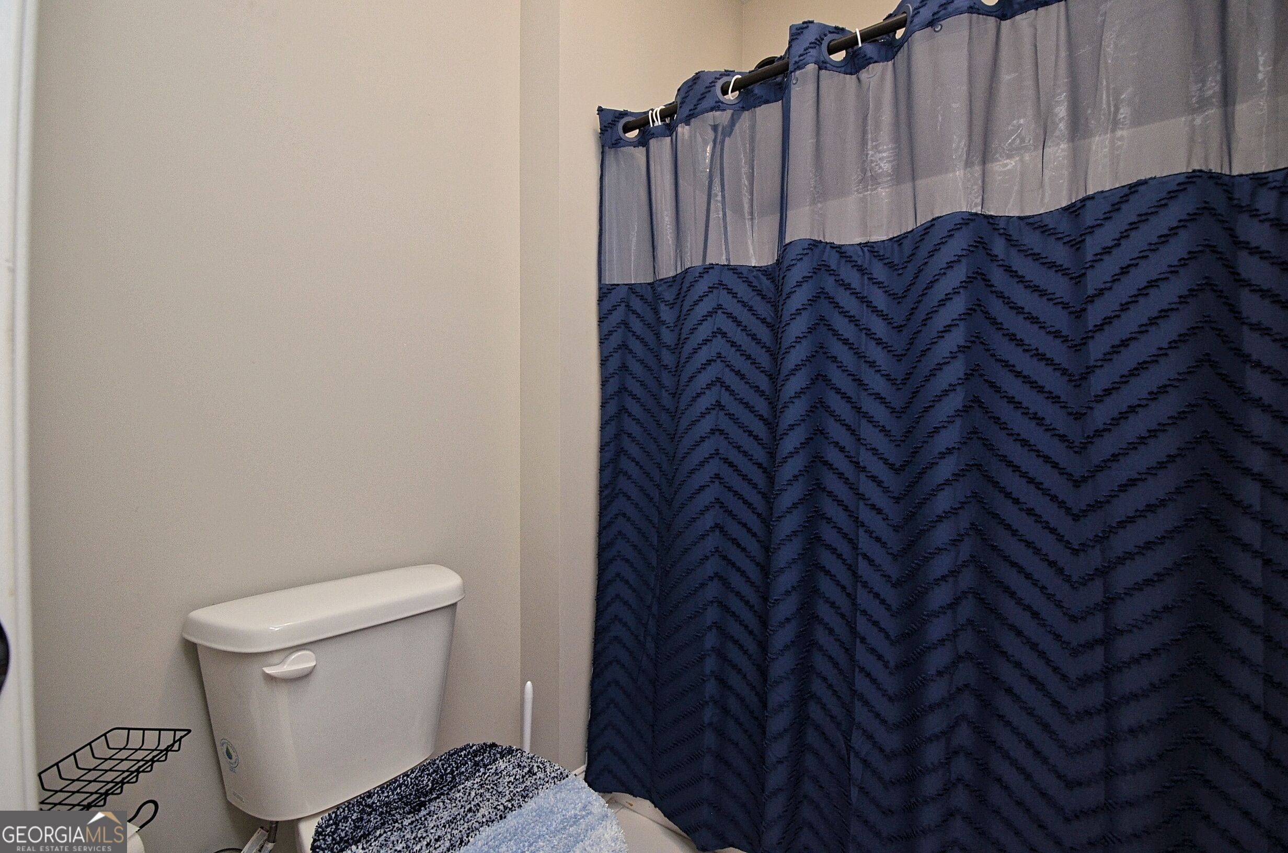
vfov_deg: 77.1
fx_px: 536
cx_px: 644
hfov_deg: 100.5
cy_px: 426
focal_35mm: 15
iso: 400
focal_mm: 10
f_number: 5.6
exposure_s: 1/60
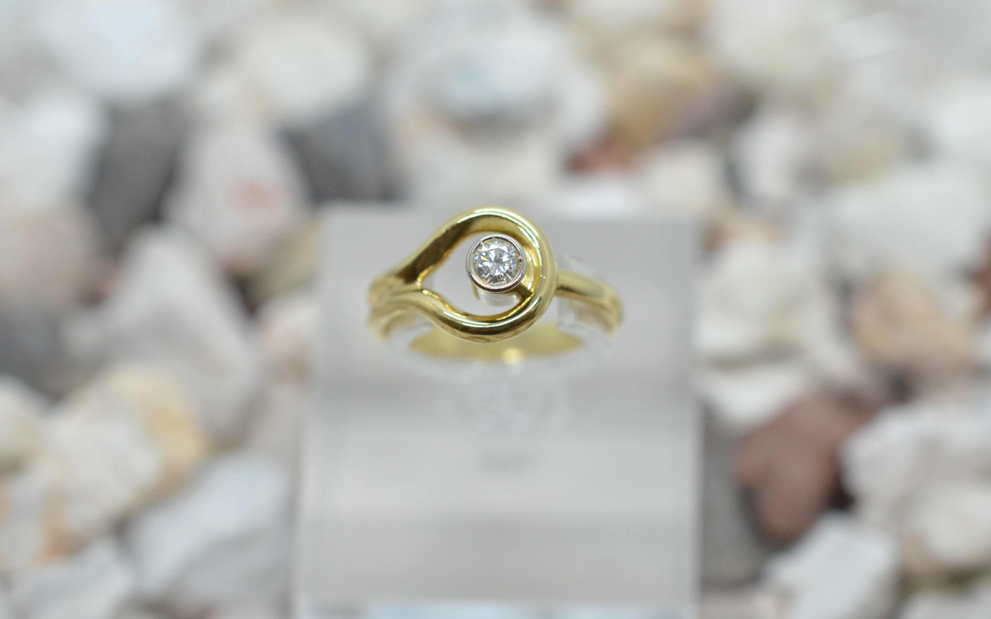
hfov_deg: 33.0
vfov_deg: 21.0
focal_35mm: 62
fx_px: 1675
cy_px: 301
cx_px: 492
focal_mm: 40
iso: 2500
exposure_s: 1/1000
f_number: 6.3
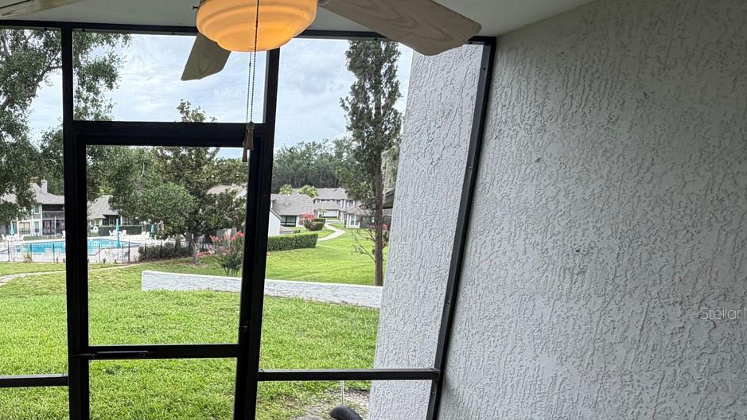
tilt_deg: -13.4
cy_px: 313
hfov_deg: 64.8
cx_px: 138
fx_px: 515
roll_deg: -0.8
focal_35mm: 26
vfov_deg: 43.0
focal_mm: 2.22
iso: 40
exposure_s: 1/204
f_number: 2.2
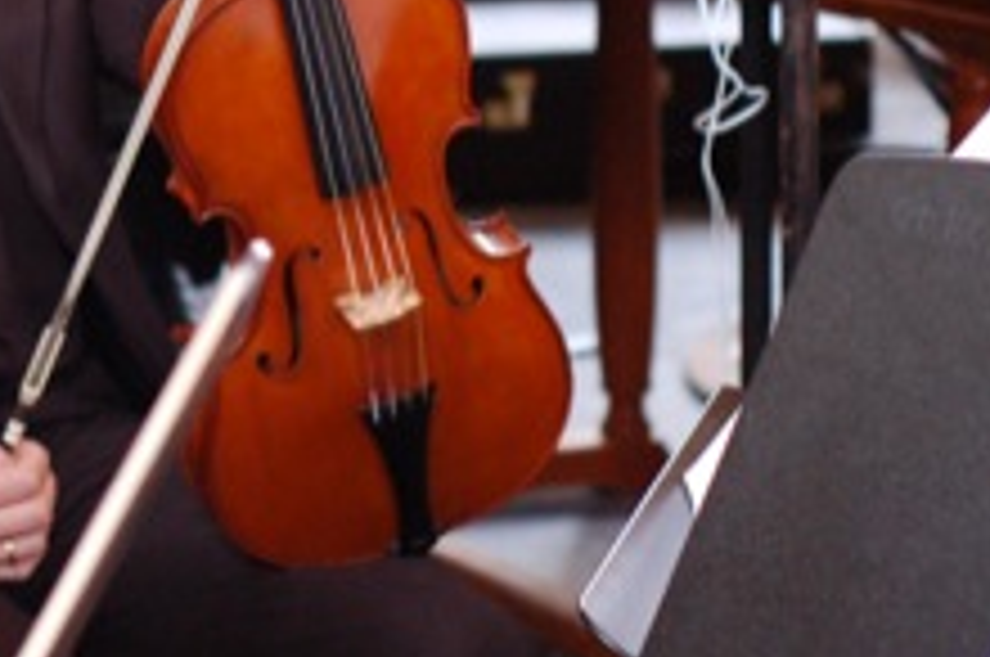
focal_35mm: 218
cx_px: -230
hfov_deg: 9.3
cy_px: -286
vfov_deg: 6.2
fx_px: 5986
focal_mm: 50
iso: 800
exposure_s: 1/50
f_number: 3.5
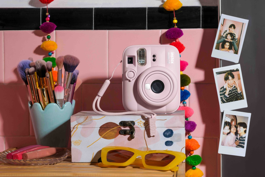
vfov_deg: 16.5
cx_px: 132
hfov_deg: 24.5
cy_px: 88
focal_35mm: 83
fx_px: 611
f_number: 8
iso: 400
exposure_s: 1/125
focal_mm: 55
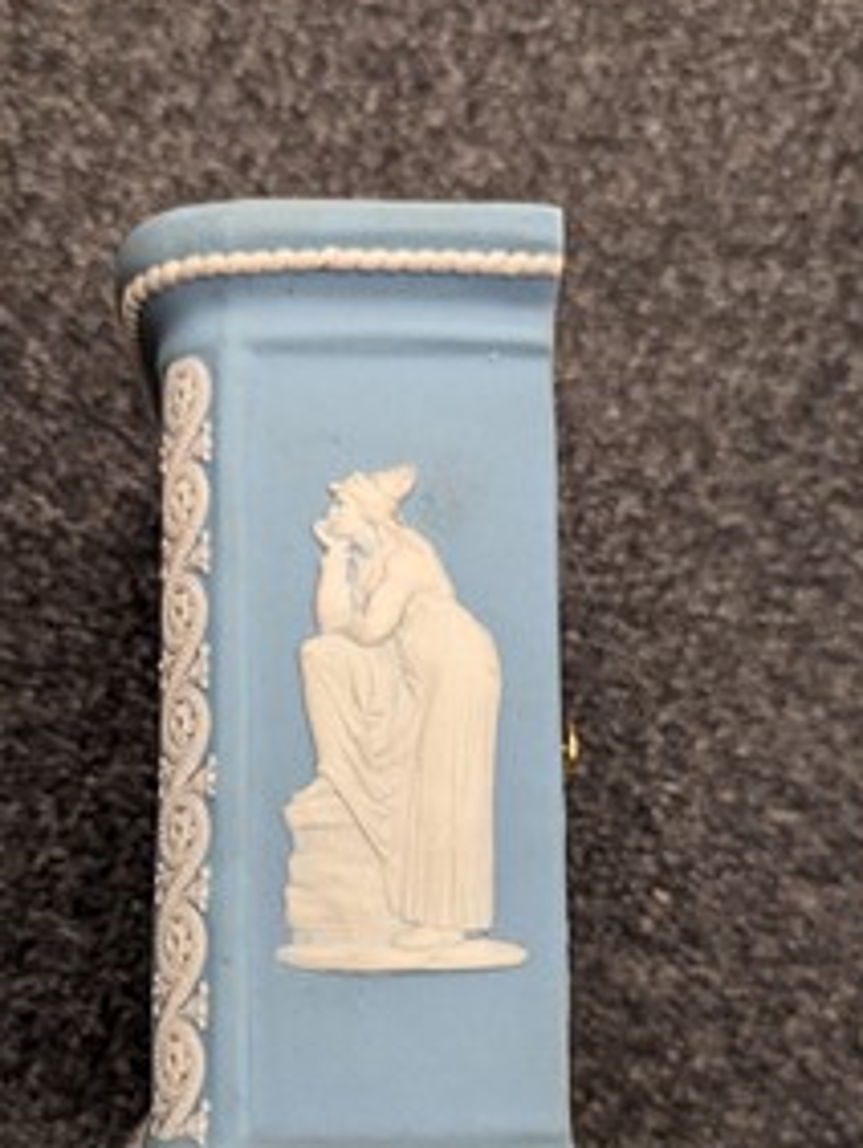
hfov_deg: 41.7
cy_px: 753
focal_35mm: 34
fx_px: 1128
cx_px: 352
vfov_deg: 53.0
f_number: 1.85
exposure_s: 1/66
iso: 1475
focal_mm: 6.81
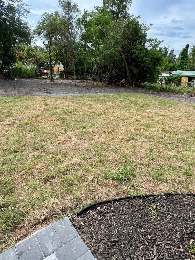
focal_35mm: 21
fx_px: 158
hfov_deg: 63.4
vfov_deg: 79.0
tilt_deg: -19.4
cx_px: 99
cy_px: 126
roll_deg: -3.1
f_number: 2.2
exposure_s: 1/473
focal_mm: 2.22
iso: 40
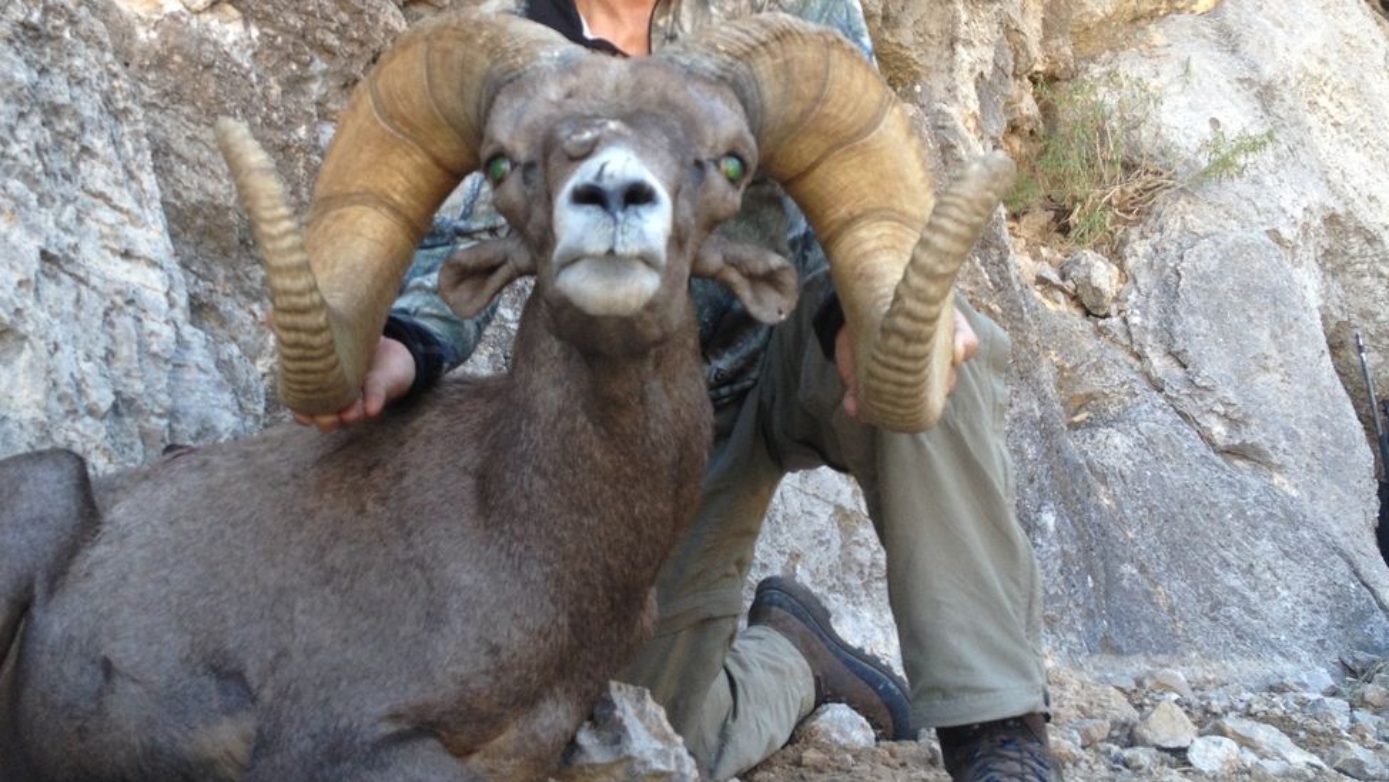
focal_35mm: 47
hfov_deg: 43.6
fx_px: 1731
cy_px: 300
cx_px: 582
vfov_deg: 25.4
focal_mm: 4.28
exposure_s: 1/120
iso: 64
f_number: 2.4
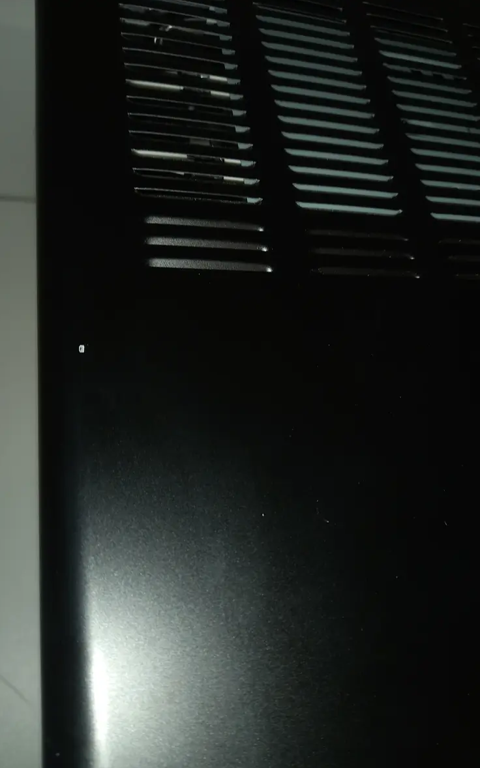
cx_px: 273
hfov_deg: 45.9
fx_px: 565
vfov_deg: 68.4
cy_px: 388
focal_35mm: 27
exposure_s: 1/33.3
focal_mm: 4.6
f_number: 2
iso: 50
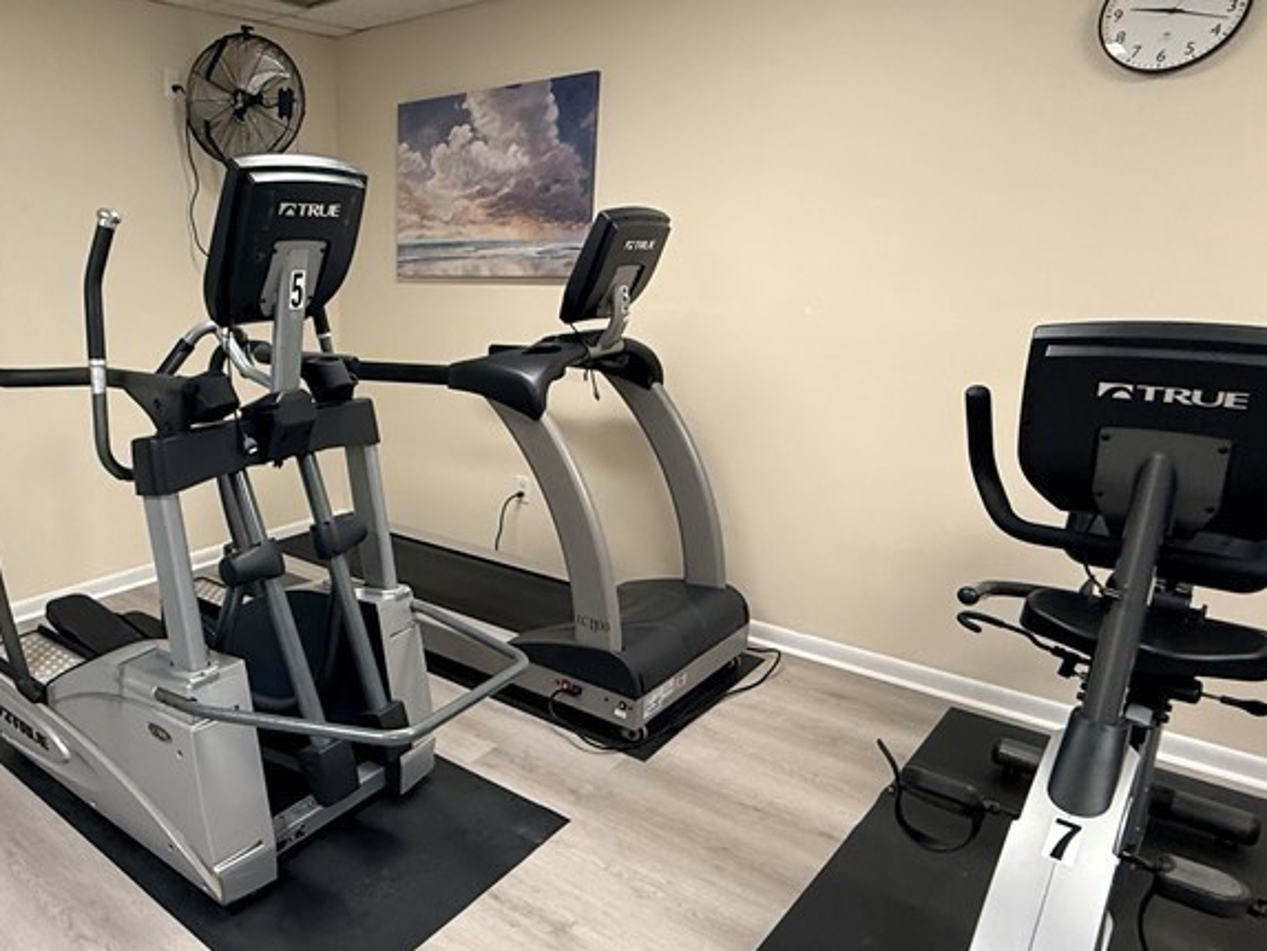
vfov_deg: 54.9
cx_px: 345
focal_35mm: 25
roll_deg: +1.4
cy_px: 473
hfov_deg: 65.9
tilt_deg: -13.9
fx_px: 915
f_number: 2.2
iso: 320
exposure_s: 1/120
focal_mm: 2.22
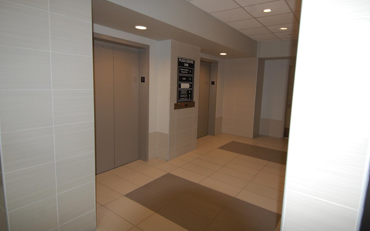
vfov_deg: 34.4
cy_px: 110
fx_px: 373
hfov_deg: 52.7
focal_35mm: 37
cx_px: 185
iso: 400
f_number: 4
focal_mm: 24
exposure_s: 1/60
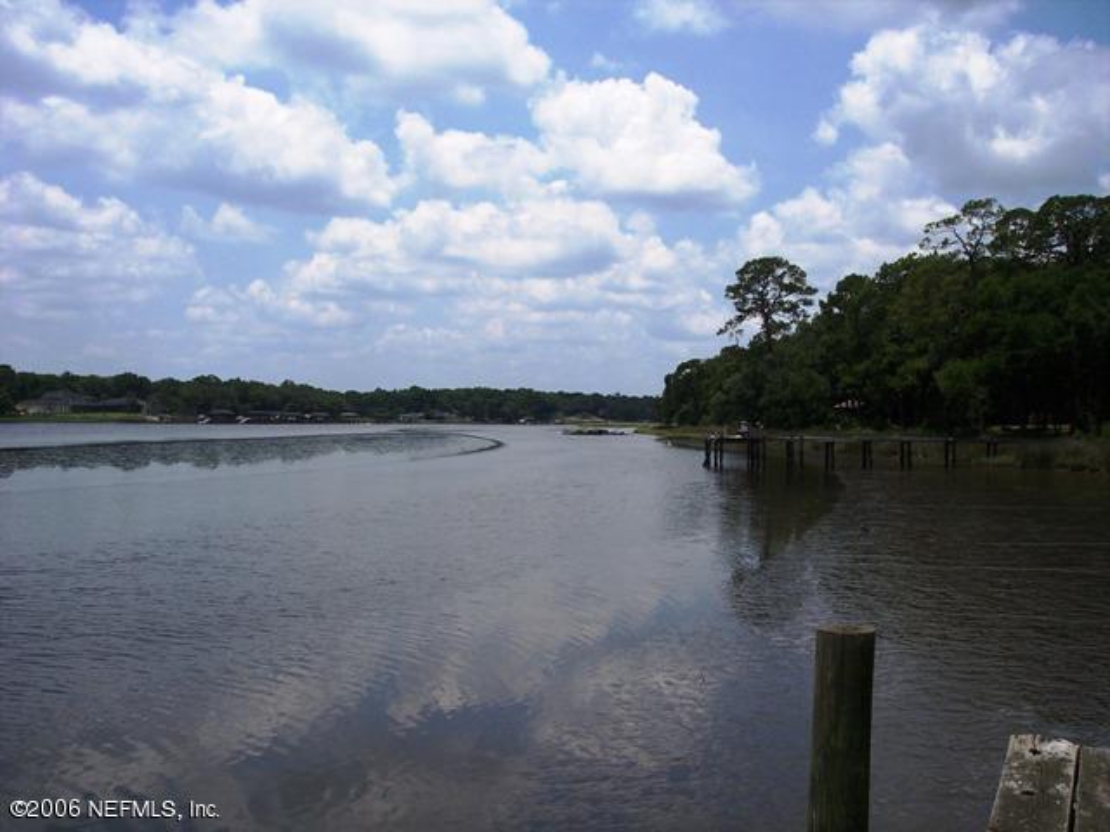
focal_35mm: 39
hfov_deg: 47.9
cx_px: 555
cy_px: 416
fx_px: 1251
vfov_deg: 36.8
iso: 100
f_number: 5.6
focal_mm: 8
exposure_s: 1/750
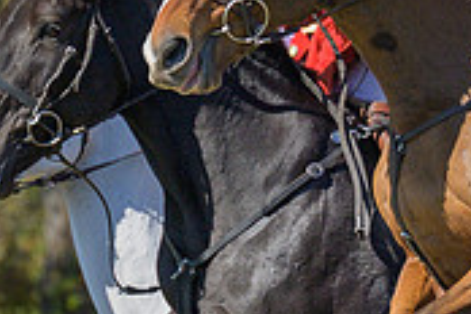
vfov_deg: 1.8
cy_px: 63
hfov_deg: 2.7
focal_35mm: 774
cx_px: 444
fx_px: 10126
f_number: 4
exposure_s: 1/1000
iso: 200
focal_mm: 120
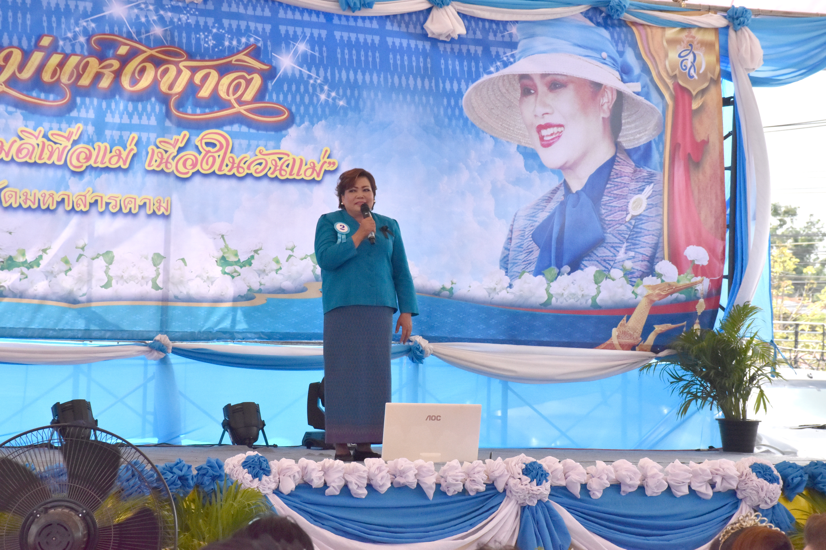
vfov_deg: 10.8
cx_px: 413
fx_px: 2925
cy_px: 275
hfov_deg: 16.1
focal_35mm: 128
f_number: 11
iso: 1250
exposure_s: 1/2000
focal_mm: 85
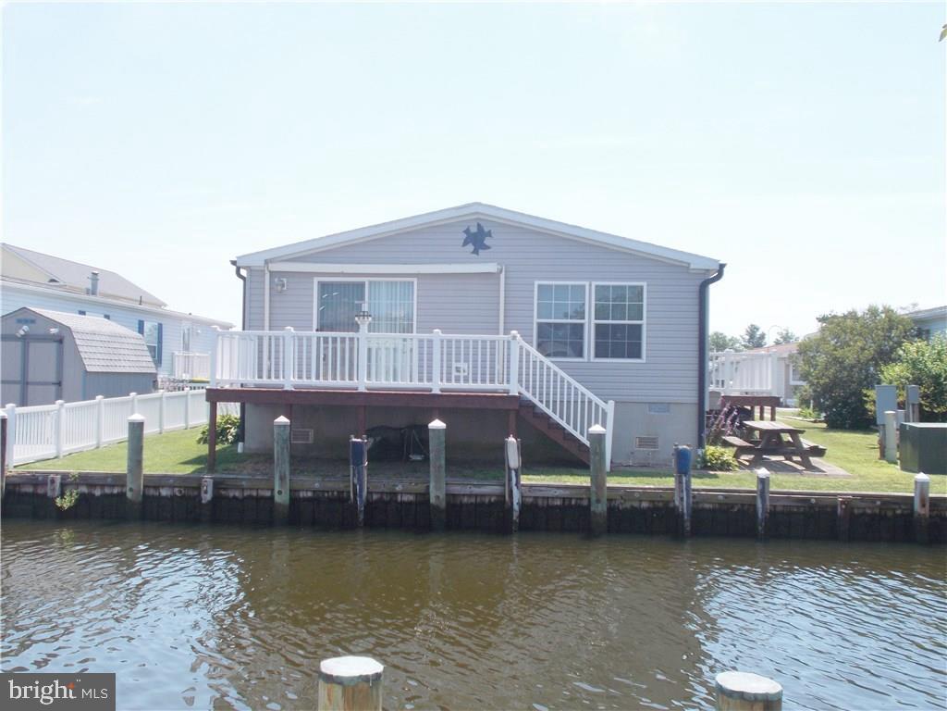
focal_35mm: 39
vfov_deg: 36.8
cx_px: 474
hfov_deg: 47.9
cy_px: 356
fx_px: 1067
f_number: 3.9
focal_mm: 6.9
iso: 80
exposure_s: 1/500
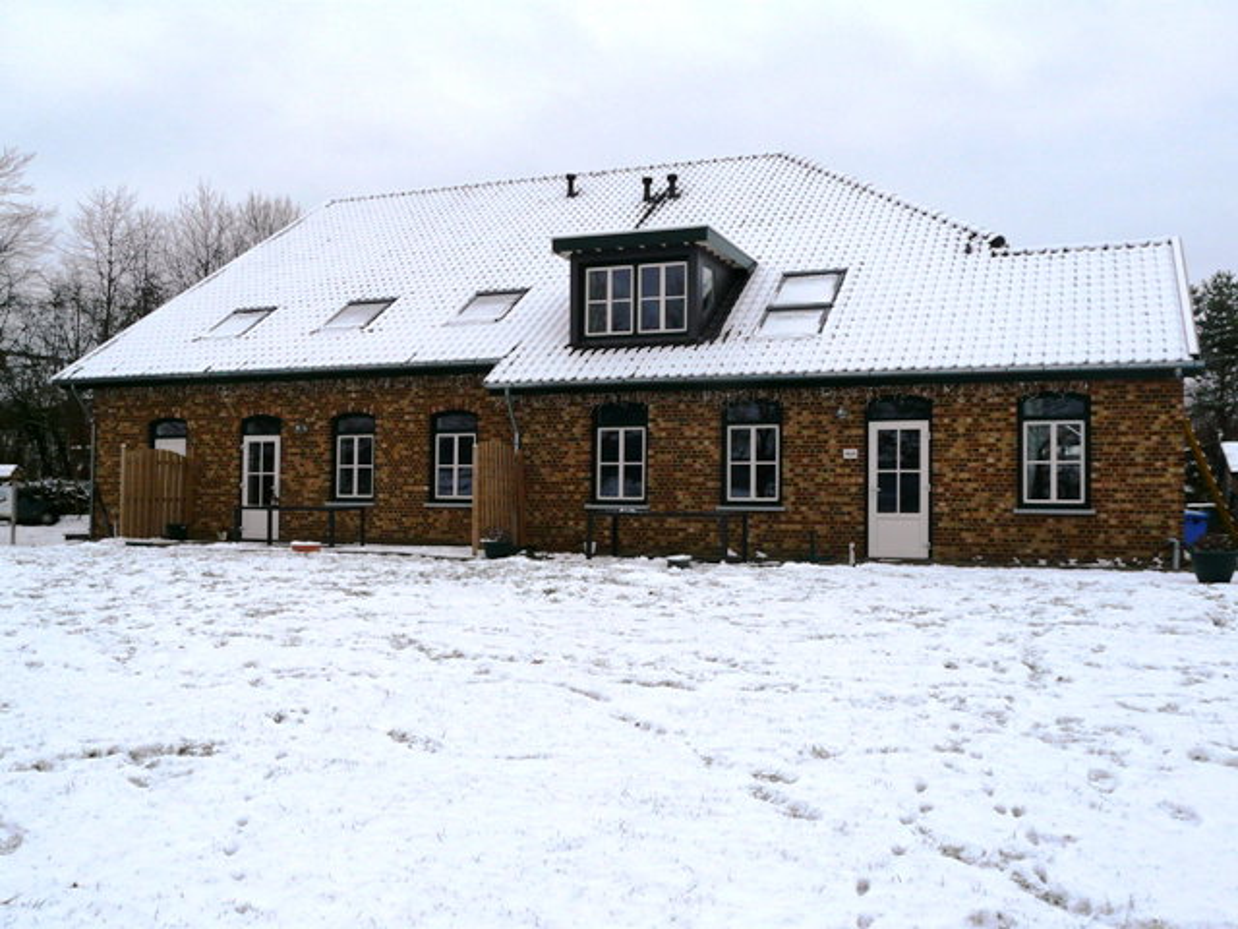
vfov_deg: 42.9
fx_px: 1180
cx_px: 619
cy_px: 464
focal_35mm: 33
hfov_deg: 55.4
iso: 100
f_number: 5.6
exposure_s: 1/200
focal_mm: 5.4
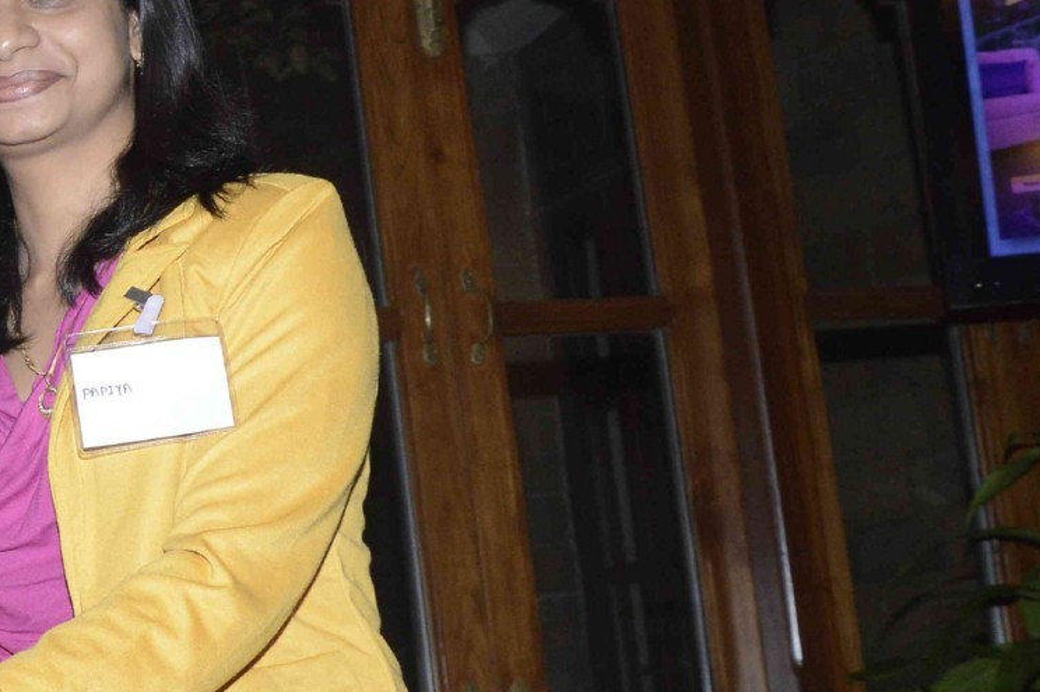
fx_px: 2757
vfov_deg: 14.3
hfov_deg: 19.4
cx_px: -383
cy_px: 489
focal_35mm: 96
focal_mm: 21
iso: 800
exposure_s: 1/160
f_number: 8
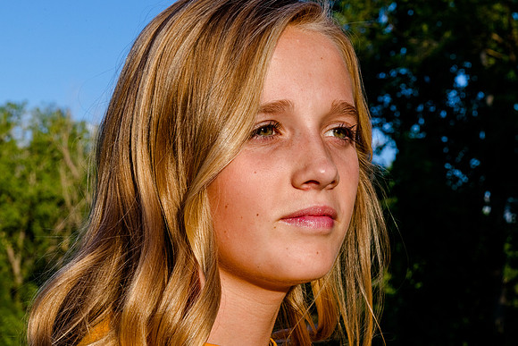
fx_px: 1262
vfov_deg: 15.6
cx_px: 277
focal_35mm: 88
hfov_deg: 23.2
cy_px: 161
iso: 200
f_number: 18
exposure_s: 1/250
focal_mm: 82
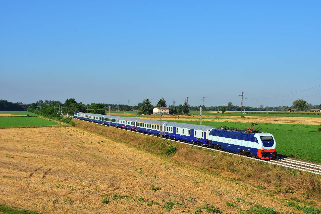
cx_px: 160
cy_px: 107
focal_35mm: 48
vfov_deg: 28.1
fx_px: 428
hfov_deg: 41.1
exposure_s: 1/800
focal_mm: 32
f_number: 7.1
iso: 200
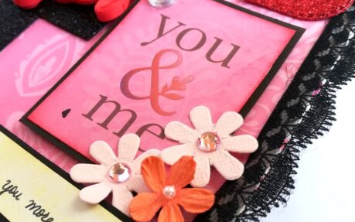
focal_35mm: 36
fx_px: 348
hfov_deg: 53.7
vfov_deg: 35.3
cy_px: 128
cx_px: 145
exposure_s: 1/33.3
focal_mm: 3.83
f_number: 2.2
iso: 80
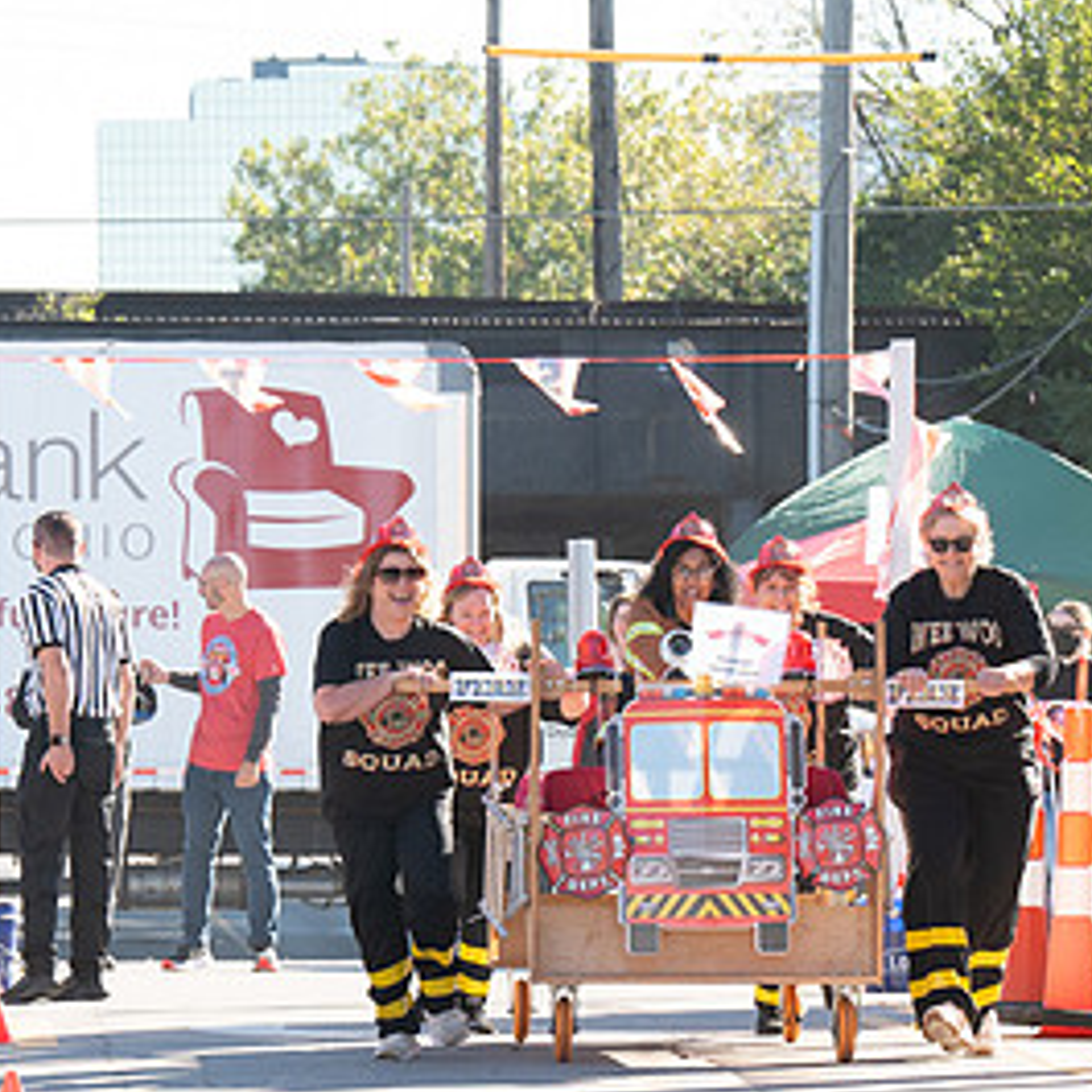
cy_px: 978
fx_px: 11992
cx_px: 236
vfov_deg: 5.2
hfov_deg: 5.2
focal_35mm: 336
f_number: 7.1
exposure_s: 1/500
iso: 640
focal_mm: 125
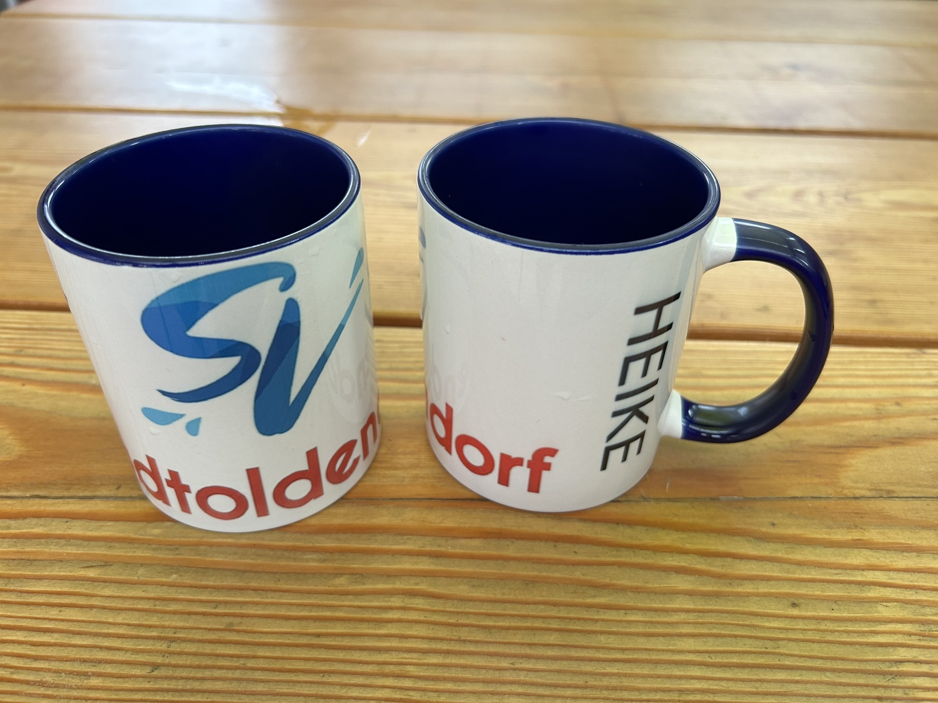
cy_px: 352
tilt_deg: -39.1
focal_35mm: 26
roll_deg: -0.2
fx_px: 705
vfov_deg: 53.1
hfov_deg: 67.3
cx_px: 469
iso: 125
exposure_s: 1/121
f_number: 1.5
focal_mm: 5.7
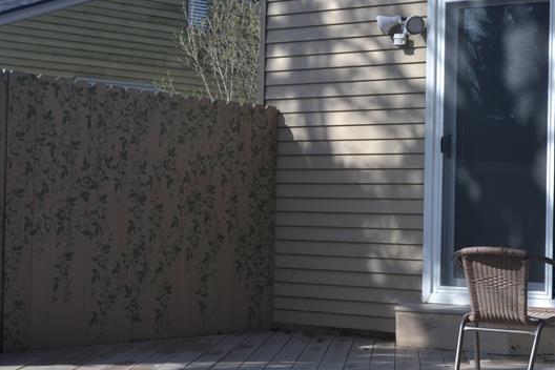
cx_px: 403
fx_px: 1434
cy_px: 215
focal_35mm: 93
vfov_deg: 14.7
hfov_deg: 21.8
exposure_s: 1/200
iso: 100
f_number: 7.1
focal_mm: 32
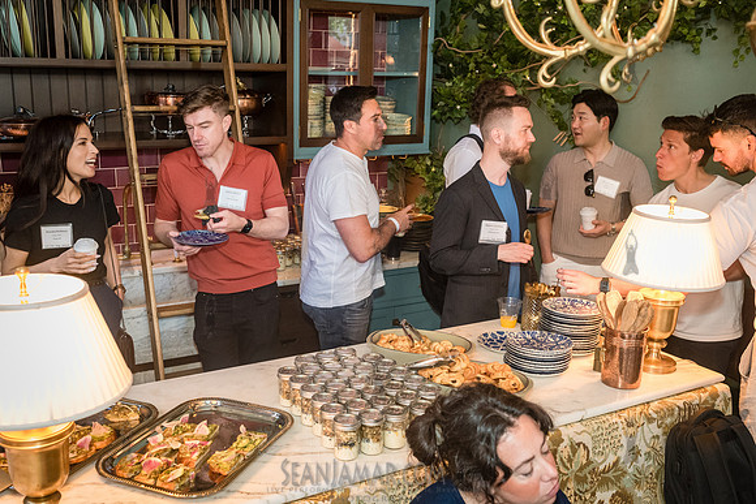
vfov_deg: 35.6
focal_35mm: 37
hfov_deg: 51.3
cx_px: 353
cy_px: 268
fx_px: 786
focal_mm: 35
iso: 4000
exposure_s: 1/200
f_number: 4.5
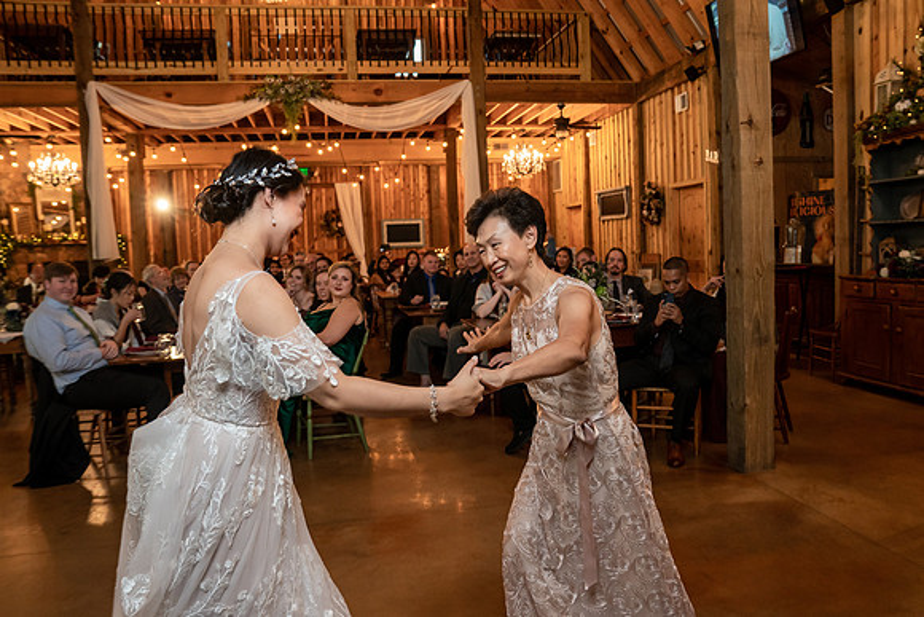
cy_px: 307
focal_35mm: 28
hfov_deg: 65.4
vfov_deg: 46.4
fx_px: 719
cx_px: 485
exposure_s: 1/100
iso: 2000
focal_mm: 25
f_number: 4
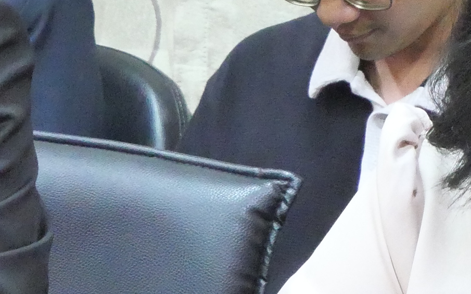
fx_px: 5531
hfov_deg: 4.9
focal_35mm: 431
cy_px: 139
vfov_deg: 3.0
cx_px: 183
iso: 6400
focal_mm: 50
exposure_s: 1/25
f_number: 5.6
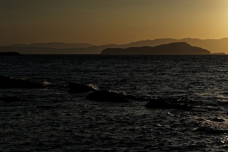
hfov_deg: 19.9
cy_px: 62
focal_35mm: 94
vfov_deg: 14.5
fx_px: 595
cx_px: 299
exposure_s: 1/500
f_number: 8
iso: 100
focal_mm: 35
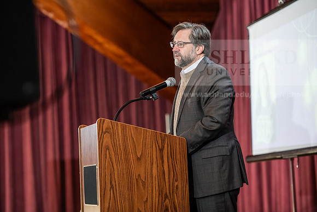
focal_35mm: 122
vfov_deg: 11.2
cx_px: 158
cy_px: 106
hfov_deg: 16.8
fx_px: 1074
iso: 1250
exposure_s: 1/200
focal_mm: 122
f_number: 3.2
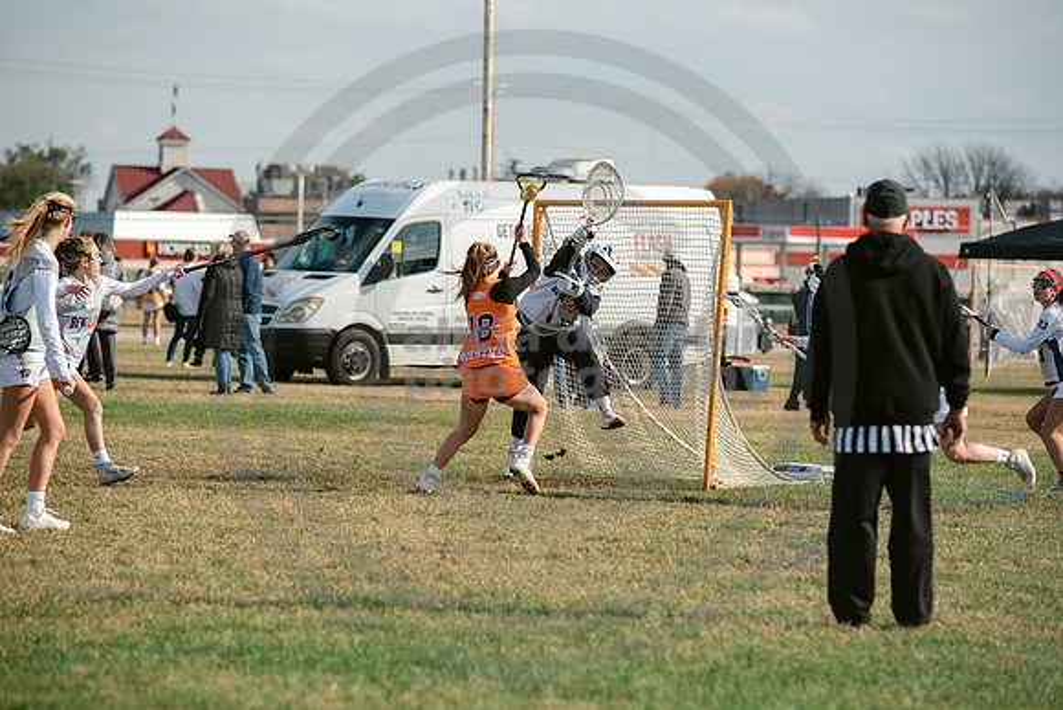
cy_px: 355
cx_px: 532
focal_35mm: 200
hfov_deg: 10.3
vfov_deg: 6.9
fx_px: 5907
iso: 250
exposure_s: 1/1600
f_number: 5
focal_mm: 200
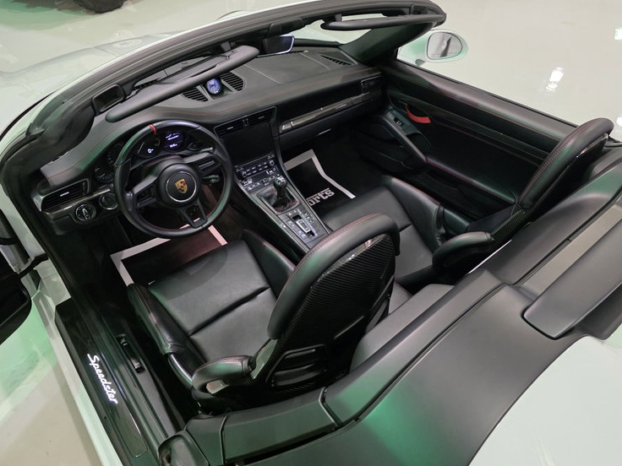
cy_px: 229
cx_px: 323
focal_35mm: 24
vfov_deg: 56.8
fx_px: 431
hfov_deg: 71.6
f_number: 1.7
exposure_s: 1/120
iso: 1600
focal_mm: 6.3
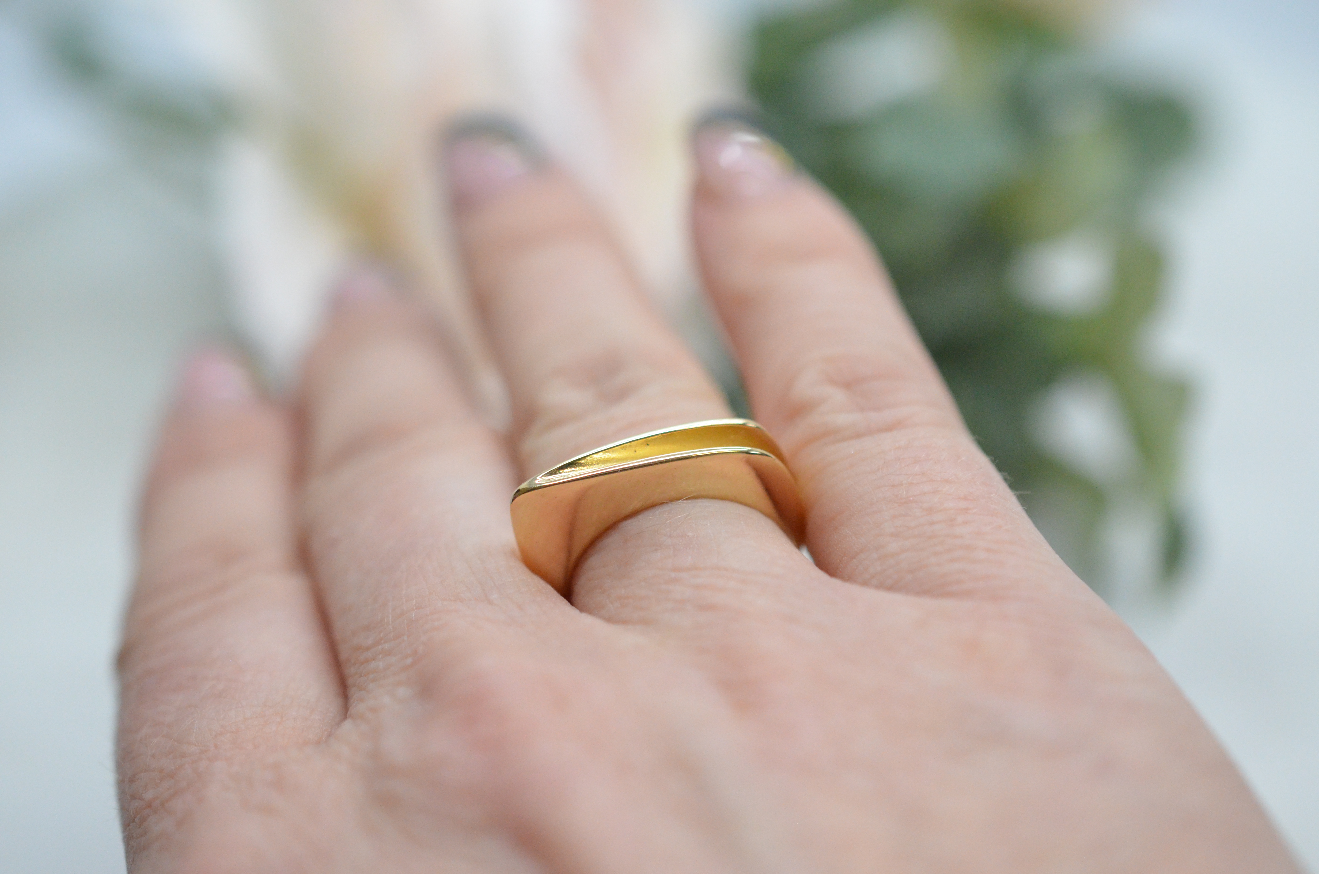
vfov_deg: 22.5
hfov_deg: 33.5
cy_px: 437
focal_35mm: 60
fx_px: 2194
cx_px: 660
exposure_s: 1/2000
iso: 3200
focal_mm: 40
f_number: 4
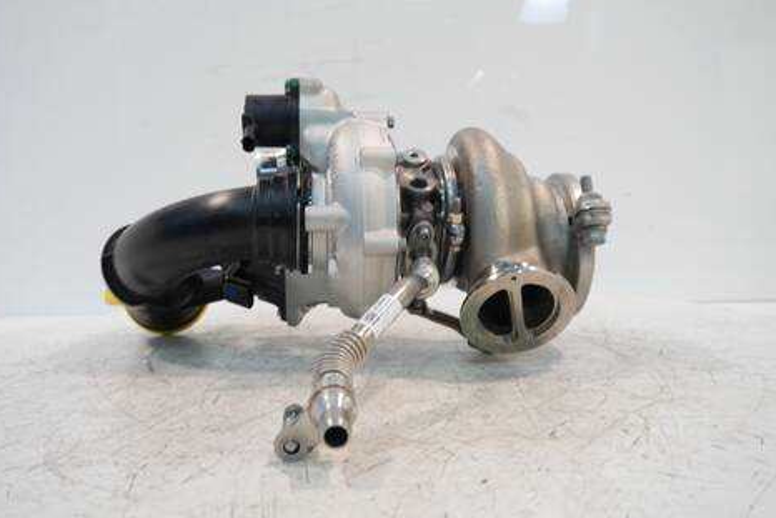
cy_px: 232
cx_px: 378
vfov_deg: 43.6
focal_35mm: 30
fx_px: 647
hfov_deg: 61.9
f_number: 3.5
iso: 400
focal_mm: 14
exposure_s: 1/60
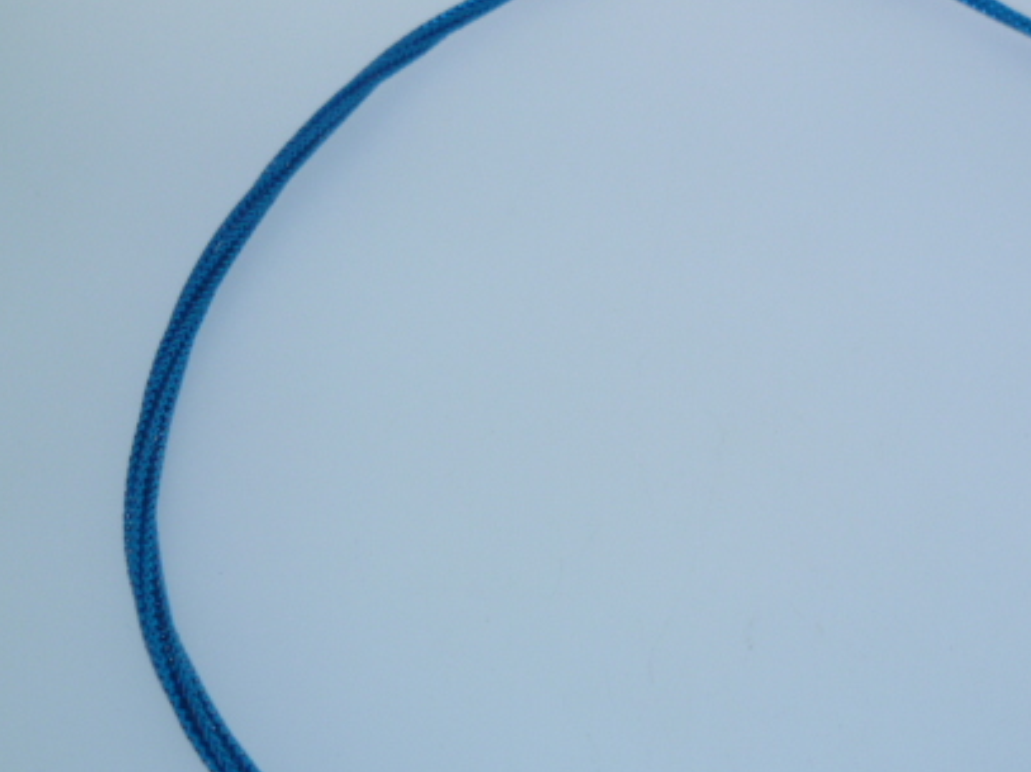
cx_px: 712
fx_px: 1310
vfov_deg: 32.7
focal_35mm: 44
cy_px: 491
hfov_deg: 42.2
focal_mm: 5
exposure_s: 1/320
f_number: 2.8
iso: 80
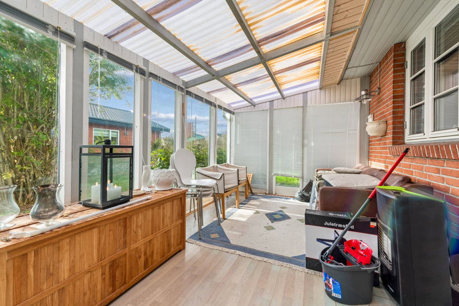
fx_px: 178
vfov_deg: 81.2
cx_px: 230
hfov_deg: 104.3
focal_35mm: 14
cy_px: 153
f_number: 9
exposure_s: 1/80
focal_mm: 14
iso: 320
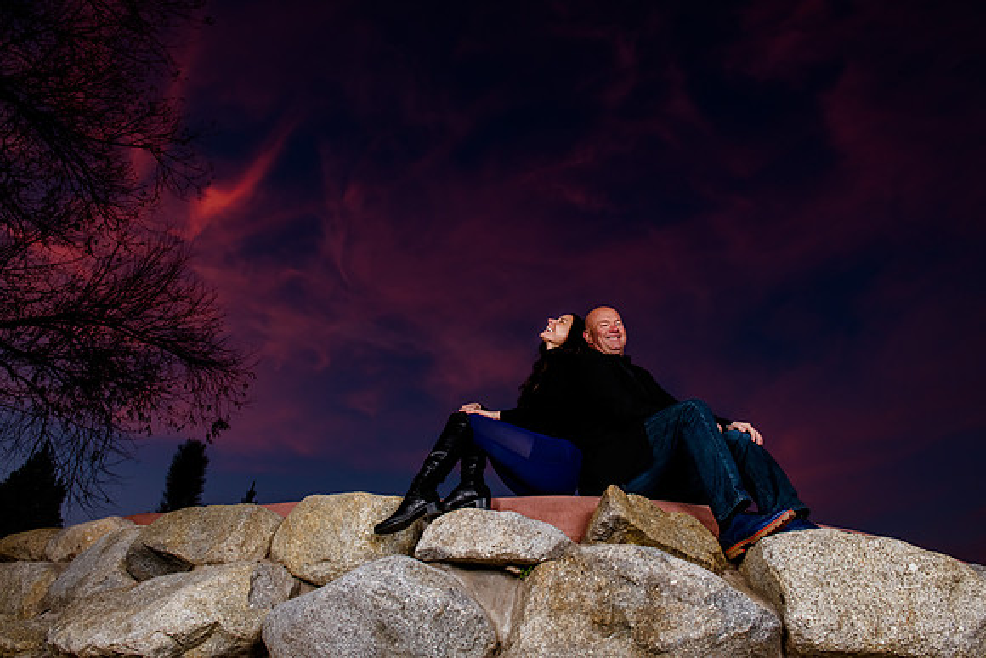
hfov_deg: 72.8
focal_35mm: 24
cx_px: 493
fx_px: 669
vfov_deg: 52.4
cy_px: 329
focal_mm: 24
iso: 800
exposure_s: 1/160
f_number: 7.1
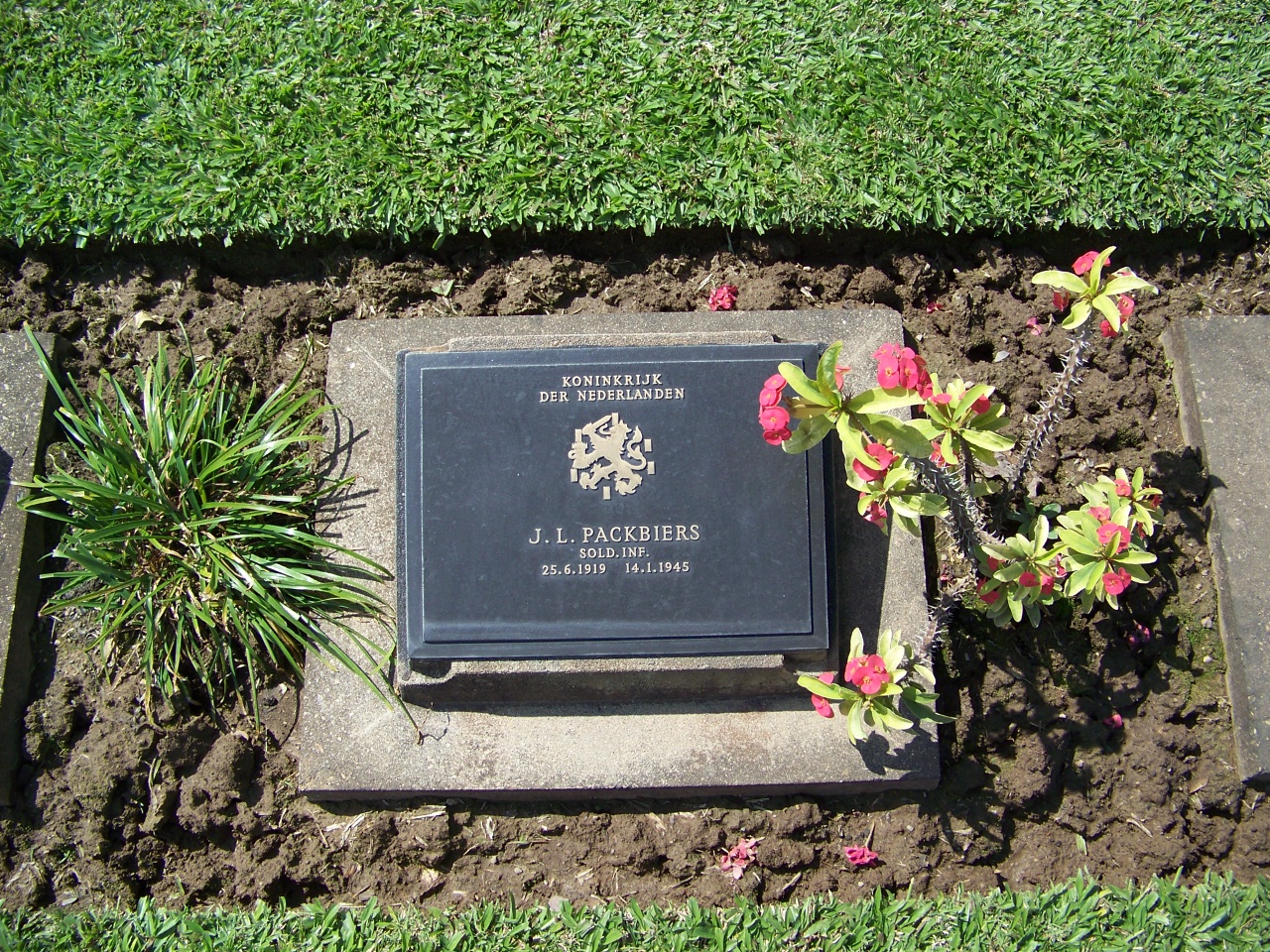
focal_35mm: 36
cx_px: 635
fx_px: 1321
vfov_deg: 39.7
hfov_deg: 51.4
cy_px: 476
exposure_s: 1/800
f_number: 2.8
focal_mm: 5.85
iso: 64
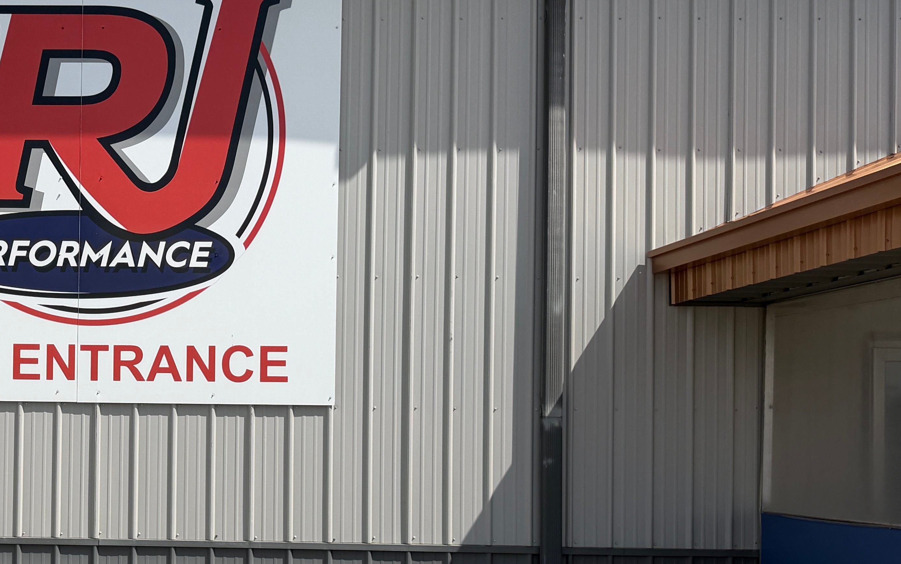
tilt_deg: +0.8
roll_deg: -1.0
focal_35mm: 52
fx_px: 1277
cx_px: 61
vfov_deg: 24.6
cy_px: 430
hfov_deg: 36.1
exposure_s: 1/6711
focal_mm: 6.76
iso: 80
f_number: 1.78
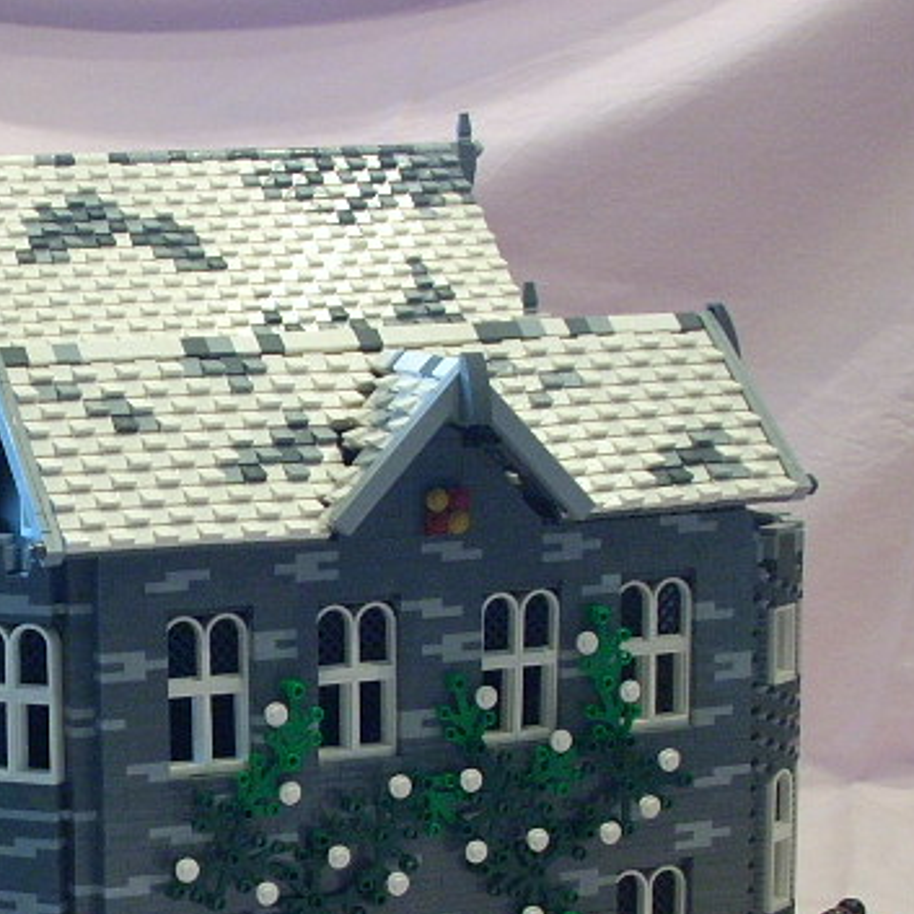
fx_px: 2838
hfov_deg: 17.9
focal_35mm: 95
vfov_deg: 18.2
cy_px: 704
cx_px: 31
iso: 200
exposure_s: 1/17.8
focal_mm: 6.2
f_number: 2.8
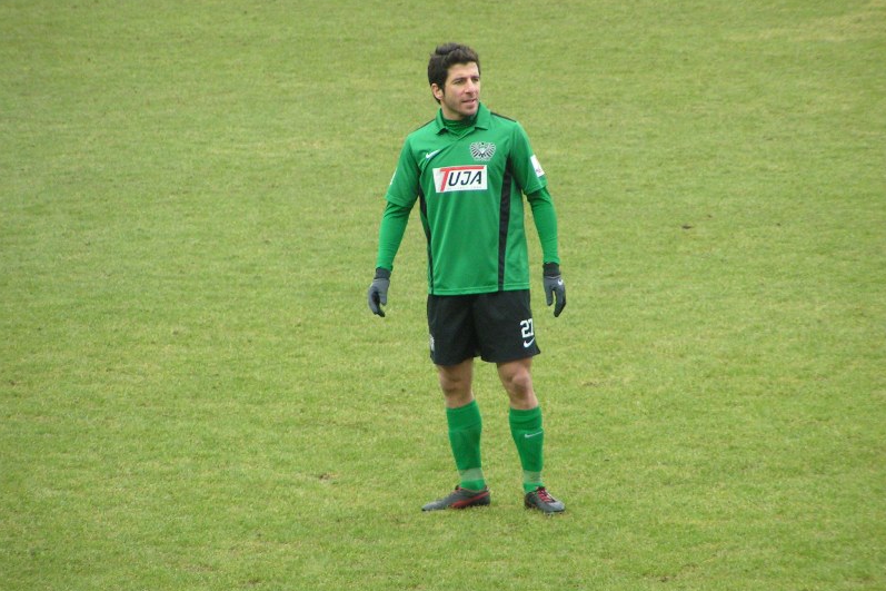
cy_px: 269
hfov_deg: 5.8
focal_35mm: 355
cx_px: 444
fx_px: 8735
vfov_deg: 3.9
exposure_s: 1/400
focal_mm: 52
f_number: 3.5
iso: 200
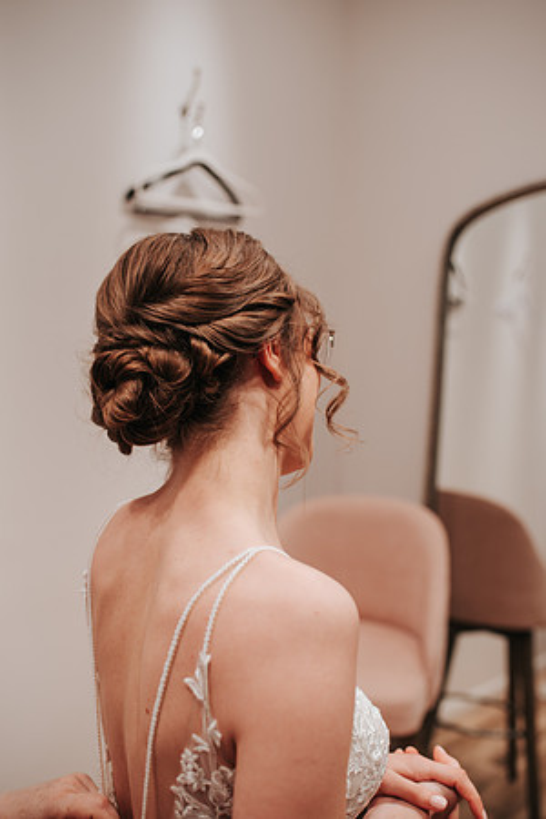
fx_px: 796
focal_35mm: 35
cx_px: 273
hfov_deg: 37.9
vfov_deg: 54.4
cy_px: 410
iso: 200
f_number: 2.8
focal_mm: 35
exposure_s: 1/125
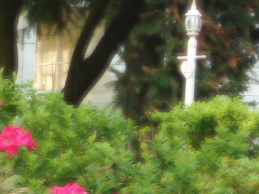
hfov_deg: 4.7
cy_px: 423
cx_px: -25
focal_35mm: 423
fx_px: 3162
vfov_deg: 3.5
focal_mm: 16.1
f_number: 4.5
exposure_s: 1/50
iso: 125
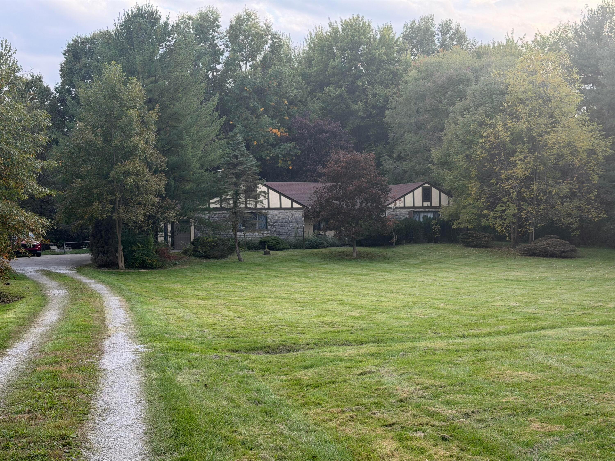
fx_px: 853
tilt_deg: -0.5
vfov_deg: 30.3
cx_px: 308
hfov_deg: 39.7
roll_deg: +1.5
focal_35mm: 48
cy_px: 230
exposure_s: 1/323
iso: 80
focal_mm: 6.76
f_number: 1.78
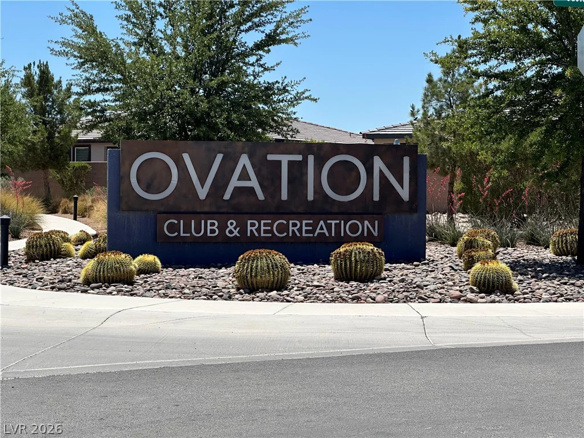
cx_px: 292
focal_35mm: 77
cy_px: 219
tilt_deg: -0.9
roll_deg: +0.4
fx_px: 1299
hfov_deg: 25.3
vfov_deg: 19.1
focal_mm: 9
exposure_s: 1/1488
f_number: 2.8
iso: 32
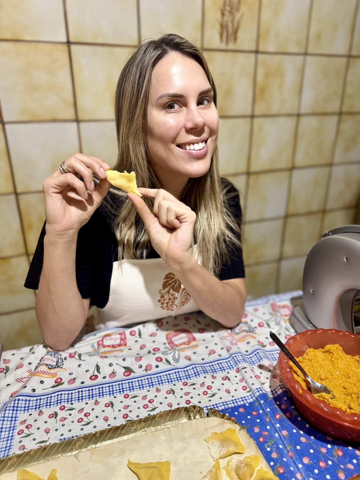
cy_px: 240
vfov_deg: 71.6
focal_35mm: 24
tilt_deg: -22.1
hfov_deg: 56.8
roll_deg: +0.4
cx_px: 180
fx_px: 333
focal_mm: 6.76
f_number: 1.78
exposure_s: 1/50
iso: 320
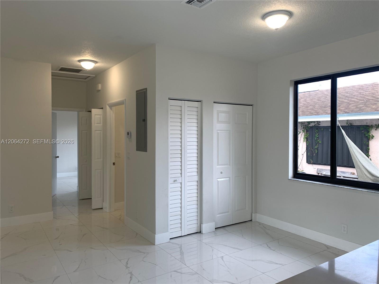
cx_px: 190
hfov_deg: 67.3
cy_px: 142
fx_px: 285
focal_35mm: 26
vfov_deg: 53.1
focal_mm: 4.25
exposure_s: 1/120
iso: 40
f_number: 1.8
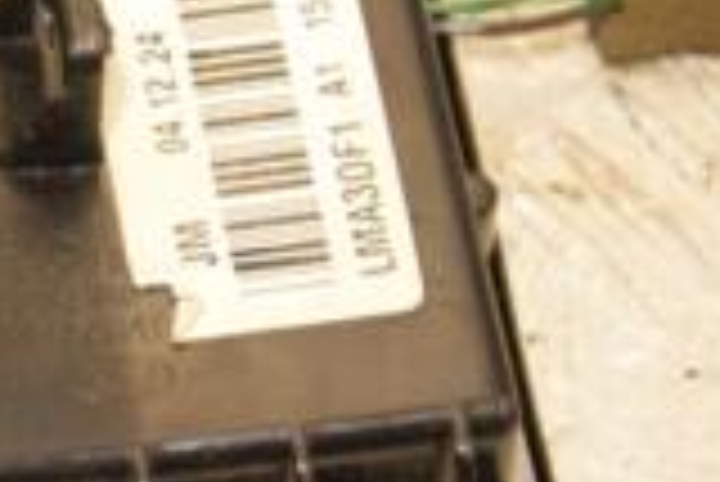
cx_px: -396
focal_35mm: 349
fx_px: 6986
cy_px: 86
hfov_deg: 5.8
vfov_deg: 3.9
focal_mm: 62
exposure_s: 1/160
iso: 800
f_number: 5.3
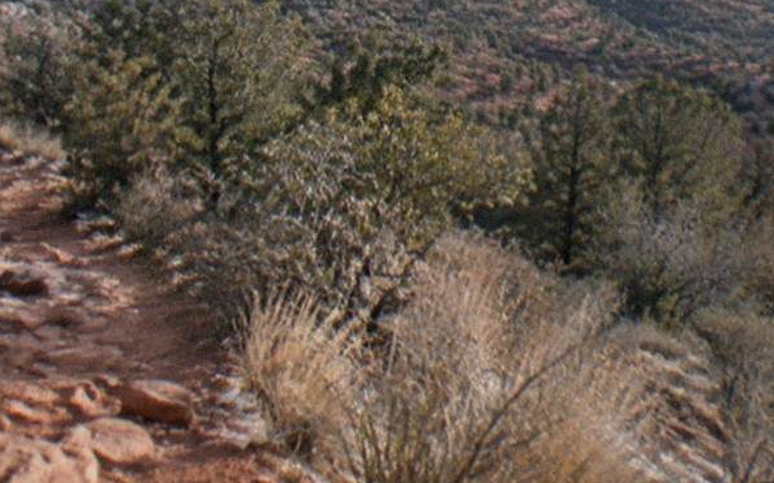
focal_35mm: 180
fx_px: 3796
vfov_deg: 7.3
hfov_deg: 11.6
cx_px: 390
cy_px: 52
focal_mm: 105
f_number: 9
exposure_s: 1/250
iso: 320
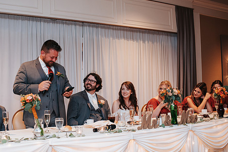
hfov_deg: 45.2
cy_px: 87
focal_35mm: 43
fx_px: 272
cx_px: 90
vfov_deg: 31.2
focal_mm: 35
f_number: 2.8
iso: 800
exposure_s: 1/160
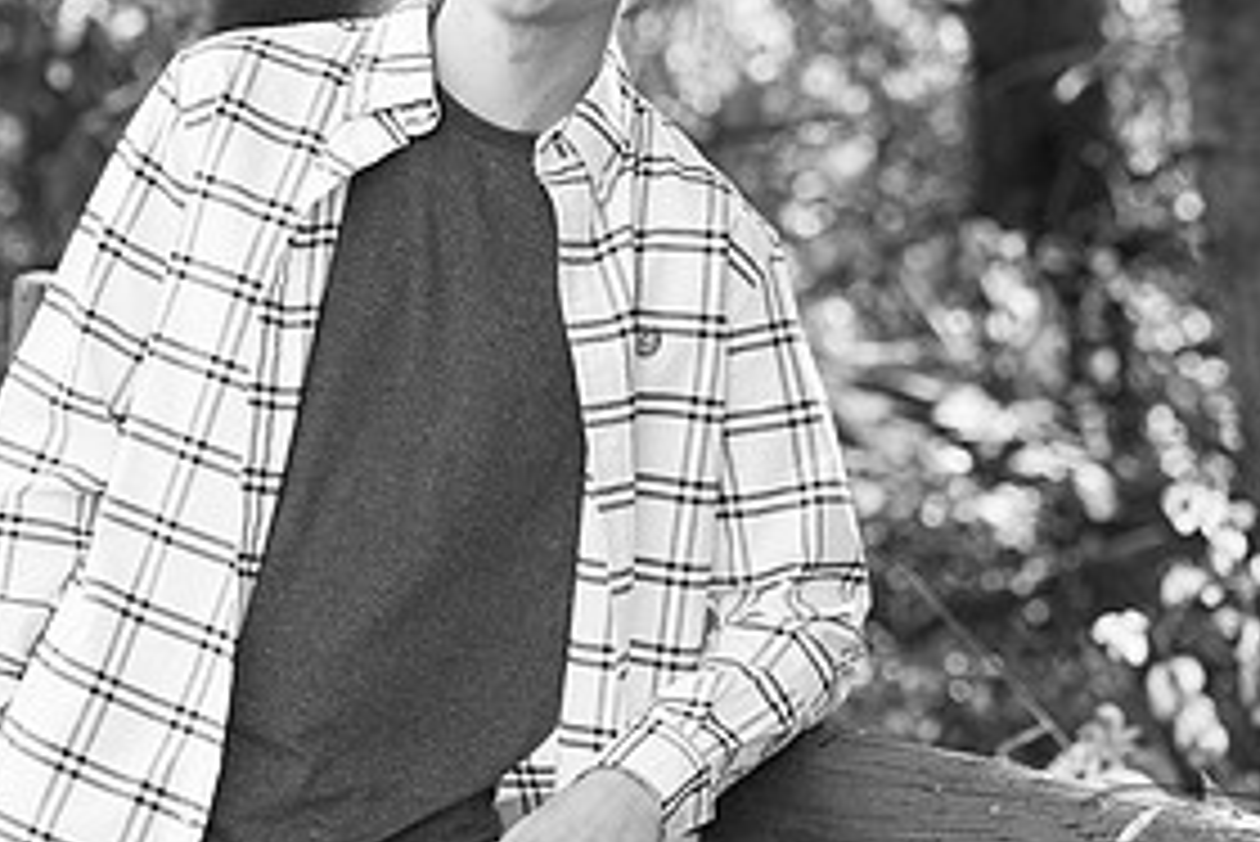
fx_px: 6163
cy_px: 178
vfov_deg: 7.8
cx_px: 590
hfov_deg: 11.7
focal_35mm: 176
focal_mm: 85
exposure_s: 1/250
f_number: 3.2
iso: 400
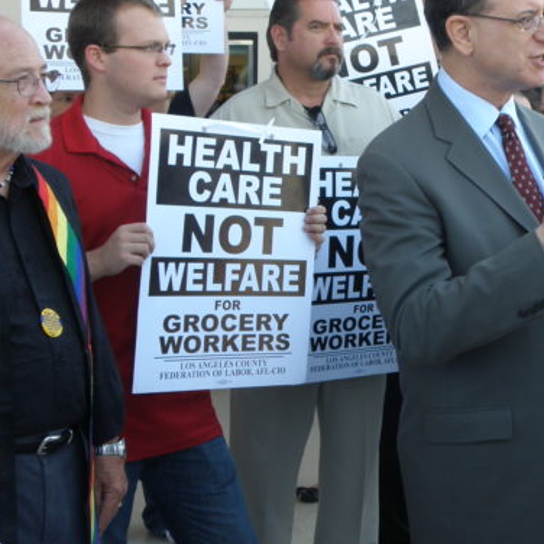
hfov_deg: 22.9
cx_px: 466
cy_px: 227
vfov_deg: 23.3
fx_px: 1316
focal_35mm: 74
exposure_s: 1/80
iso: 64
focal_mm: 7.32
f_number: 3.5
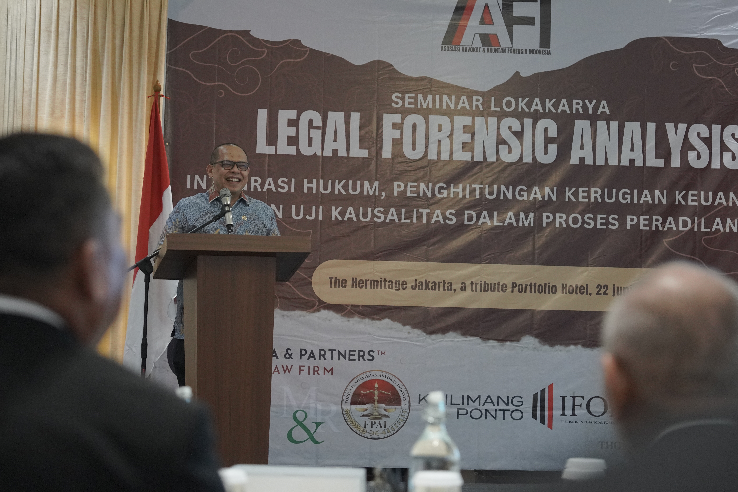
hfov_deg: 26.7
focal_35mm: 76
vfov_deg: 17.9
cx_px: 369
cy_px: 246
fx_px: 1558
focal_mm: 51
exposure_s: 1/125
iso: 2500
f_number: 2.8
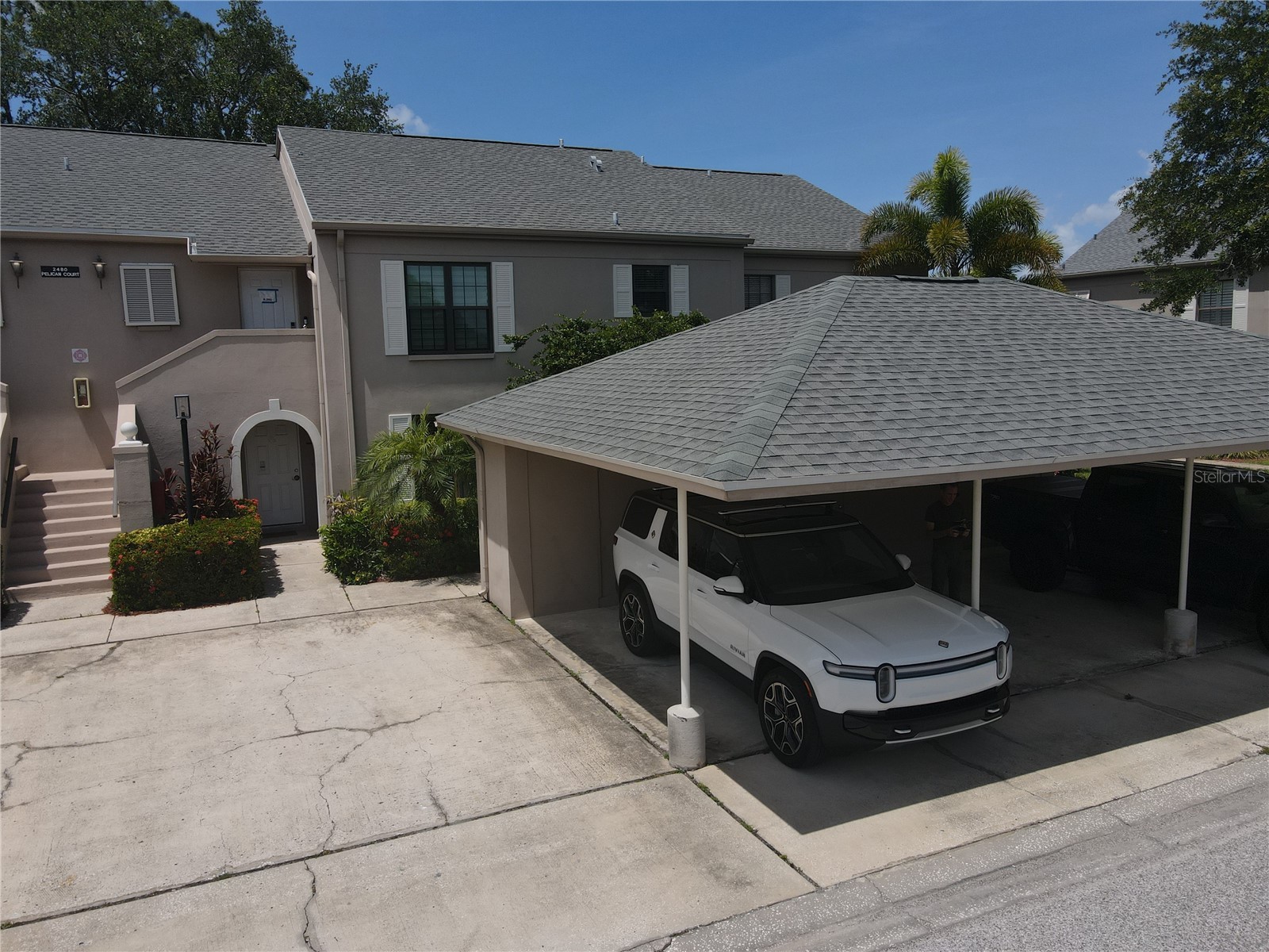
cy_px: 476
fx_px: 880
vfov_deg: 56.8
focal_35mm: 24
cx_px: 634
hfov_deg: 71.6
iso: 100
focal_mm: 4.5
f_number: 2.8
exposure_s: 1/1500
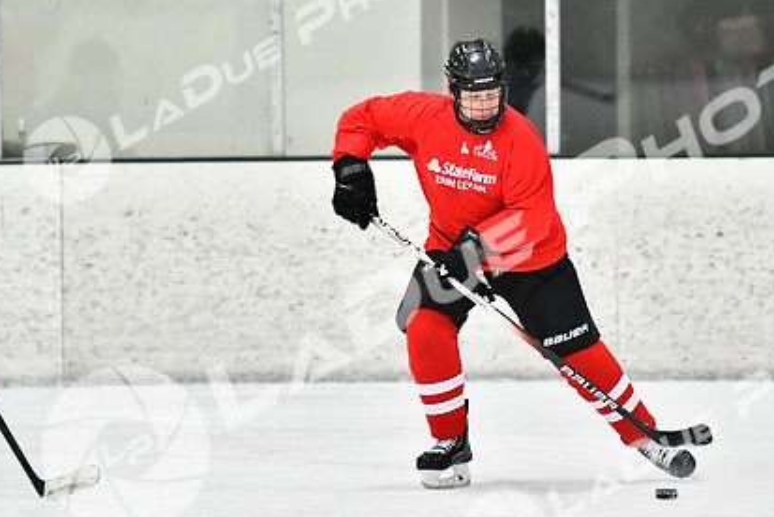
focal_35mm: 400
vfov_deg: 3.4
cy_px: 258
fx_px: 8606
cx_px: 457
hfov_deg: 5.1
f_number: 2.8
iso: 5000
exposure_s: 1/1250
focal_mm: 190
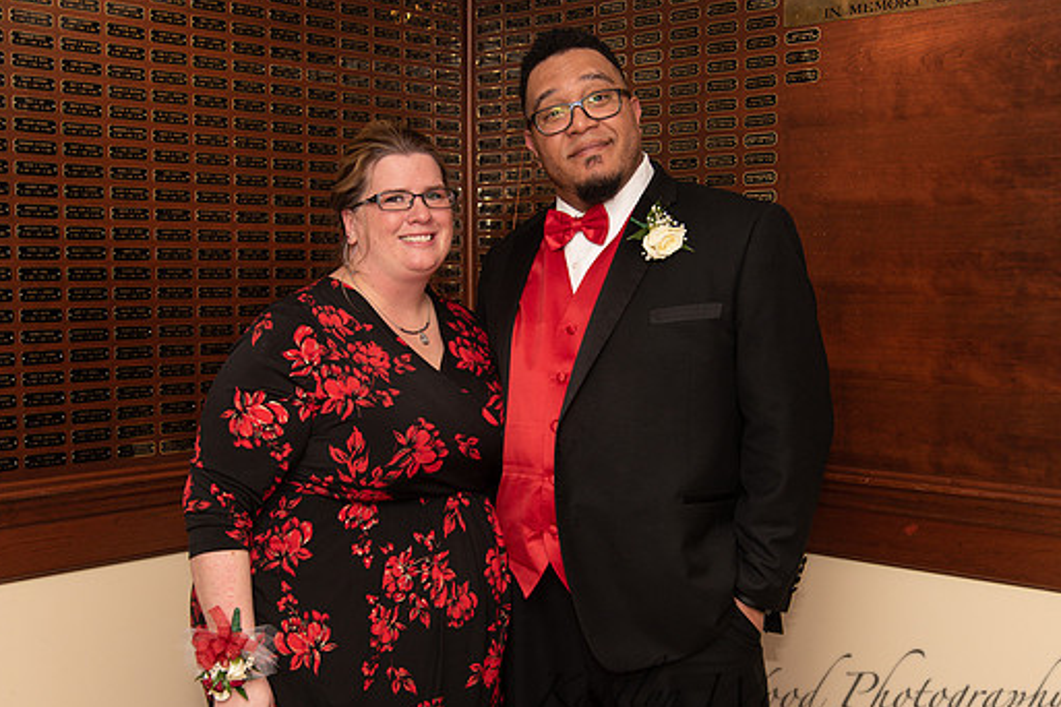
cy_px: 373
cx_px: 536
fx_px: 1267
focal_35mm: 43
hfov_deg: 45.4
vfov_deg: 31.2
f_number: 4
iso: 800
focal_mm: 38
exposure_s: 1/200
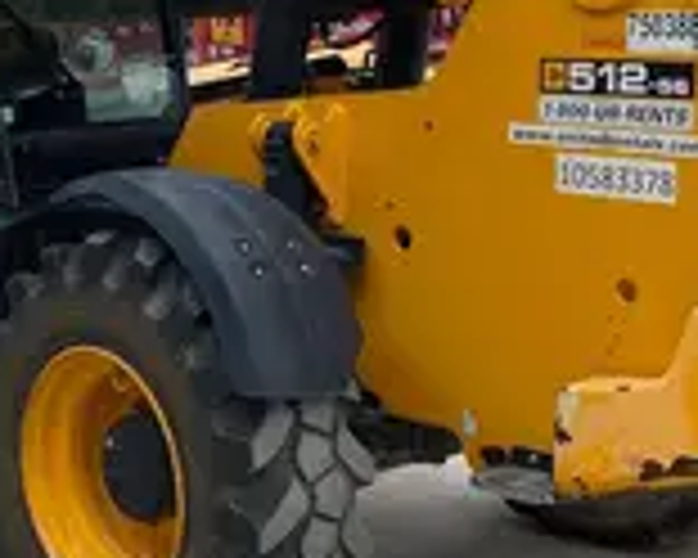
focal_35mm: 90
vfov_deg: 17.0
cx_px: 135
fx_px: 1859
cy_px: 169
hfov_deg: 21.0
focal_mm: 4.25
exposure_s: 1/2315
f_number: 1.8
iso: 32
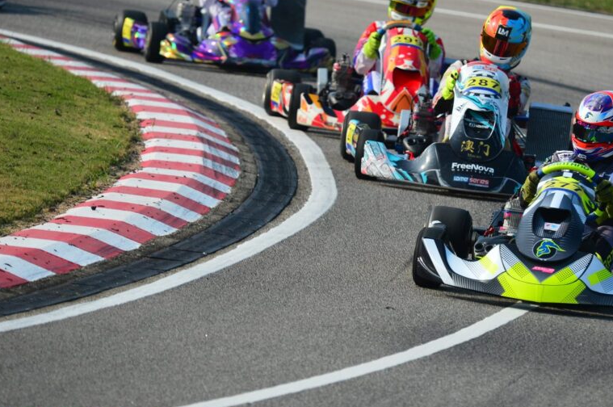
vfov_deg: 3.4
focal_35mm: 405
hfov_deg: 5.1
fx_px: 6887
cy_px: 177
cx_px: 397
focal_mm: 300
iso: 100
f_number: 5.6
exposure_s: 1/500
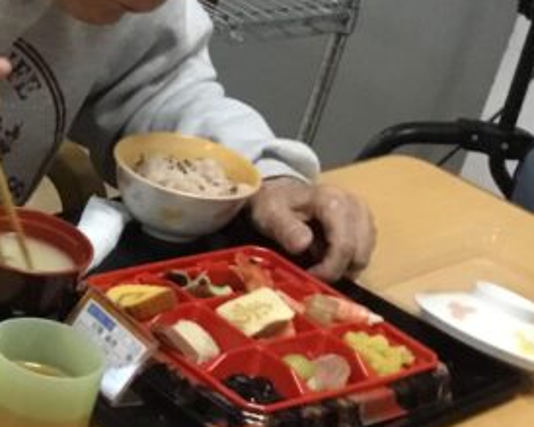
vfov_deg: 13.6
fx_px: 1785
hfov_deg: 14.9
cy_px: 236
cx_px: -411
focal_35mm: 113
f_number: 2.4
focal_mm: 3.3
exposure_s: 1/30
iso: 160
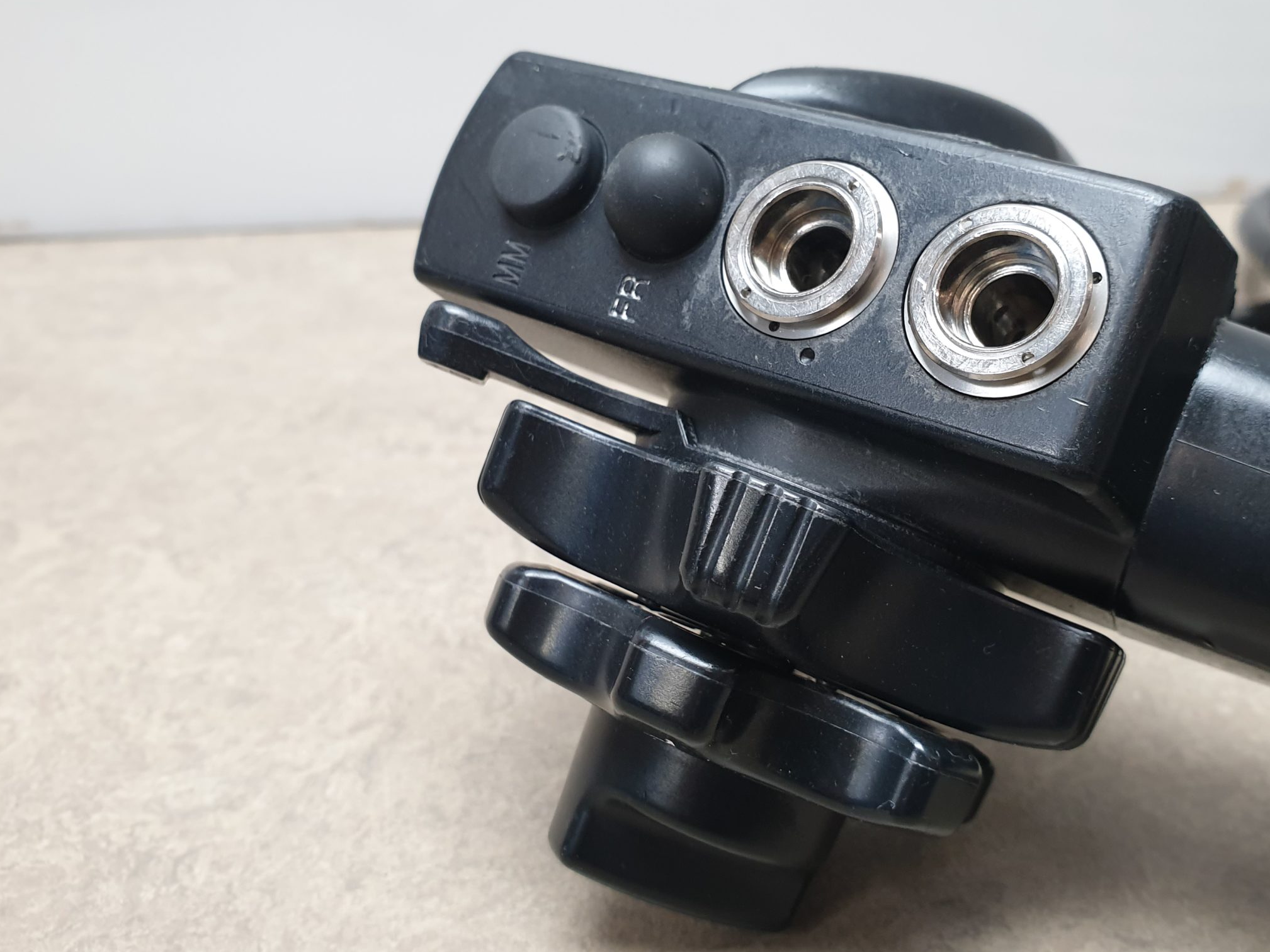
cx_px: 730
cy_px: 445
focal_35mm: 33
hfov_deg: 55.1
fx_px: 1211
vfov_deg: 42.9
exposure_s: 1/50
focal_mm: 4.3
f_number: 2.4
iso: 160
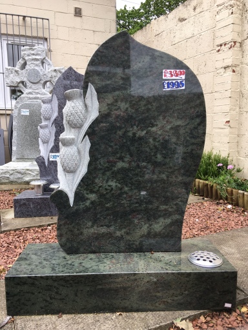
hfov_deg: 48.2
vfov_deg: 61.7
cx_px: 124
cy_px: 165
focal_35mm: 29
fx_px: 277
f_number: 2.2
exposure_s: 1/190
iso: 25
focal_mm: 4.15
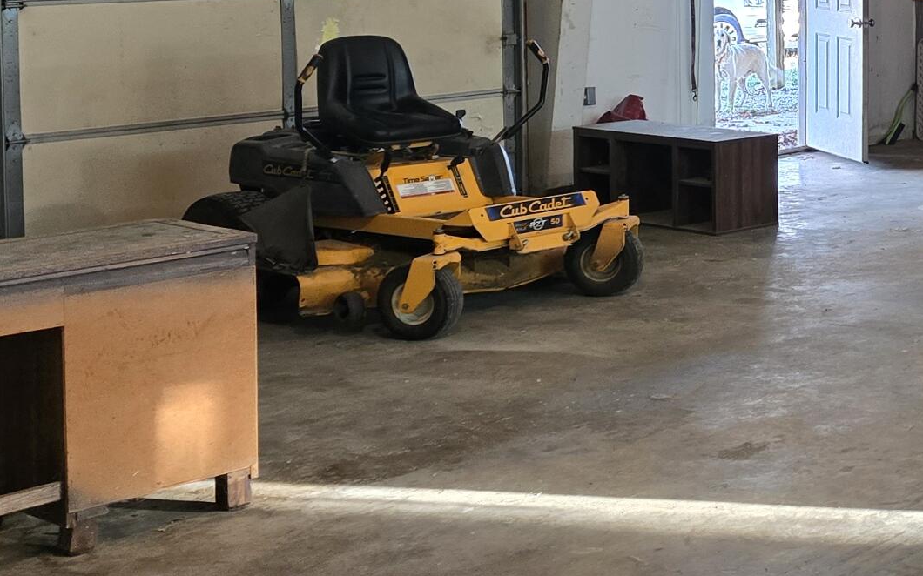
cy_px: 11
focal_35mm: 69
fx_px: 1735
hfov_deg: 24.8
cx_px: 1277
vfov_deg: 18.4
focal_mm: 6.3
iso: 640
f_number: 1.7
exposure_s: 1/60
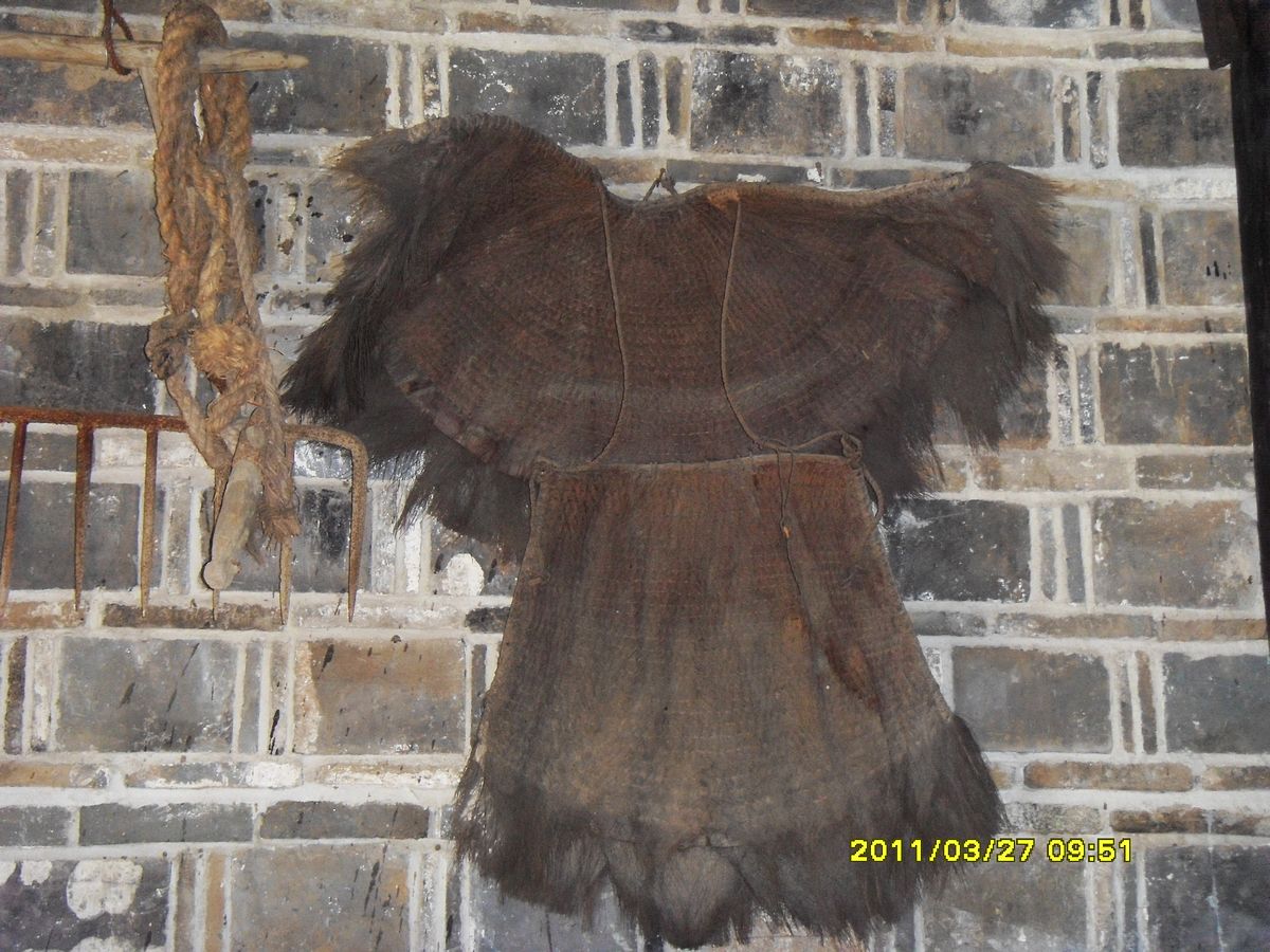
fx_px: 2201
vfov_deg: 24.4
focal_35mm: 60
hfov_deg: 32.2
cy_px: 476
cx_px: 635
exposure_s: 1/60
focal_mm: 10.2
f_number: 3.8
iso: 400
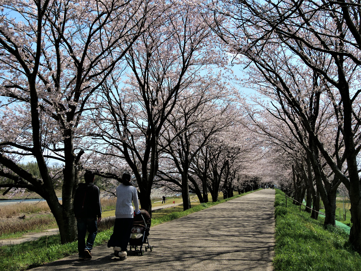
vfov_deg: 37.7
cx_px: 180
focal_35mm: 38
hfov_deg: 49.0
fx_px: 396
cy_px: 136
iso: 200
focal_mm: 19
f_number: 8
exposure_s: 1/500
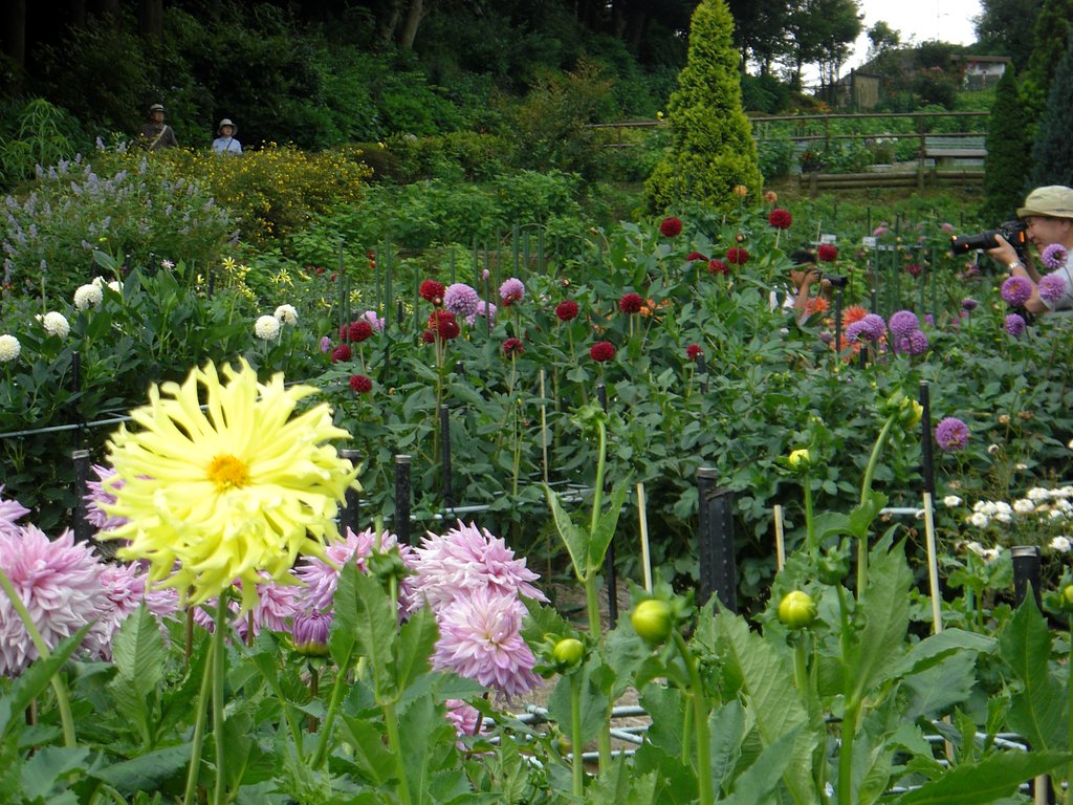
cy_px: 402
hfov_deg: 13.8
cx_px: 536
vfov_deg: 10.4
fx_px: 4433
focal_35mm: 143
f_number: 4.4
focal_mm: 23.6
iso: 50
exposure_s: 1/160
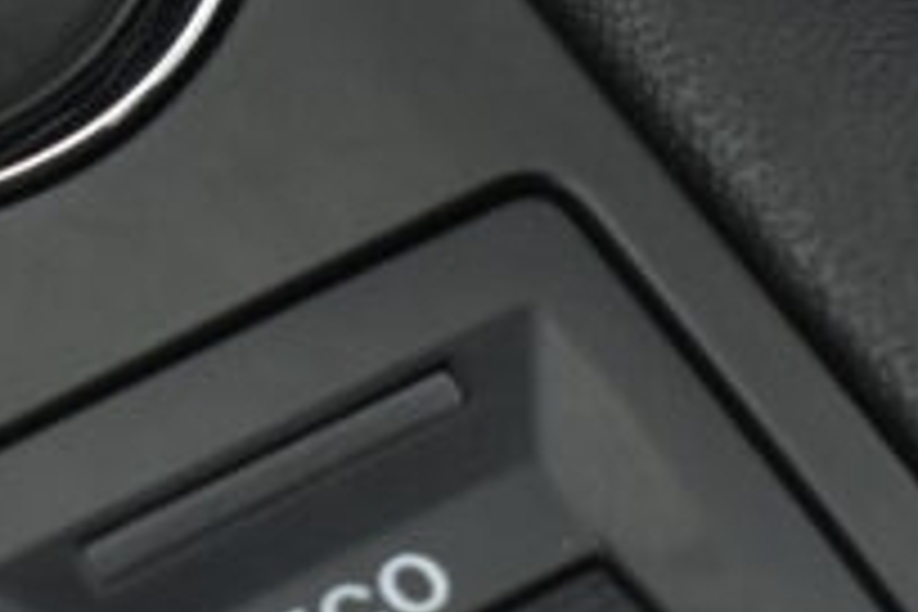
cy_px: 446
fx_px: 5572
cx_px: 130
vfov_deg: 6.3
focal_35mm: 219
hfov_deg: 9.4
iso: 1600
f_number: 4.2
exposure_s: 1/60
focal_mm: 29
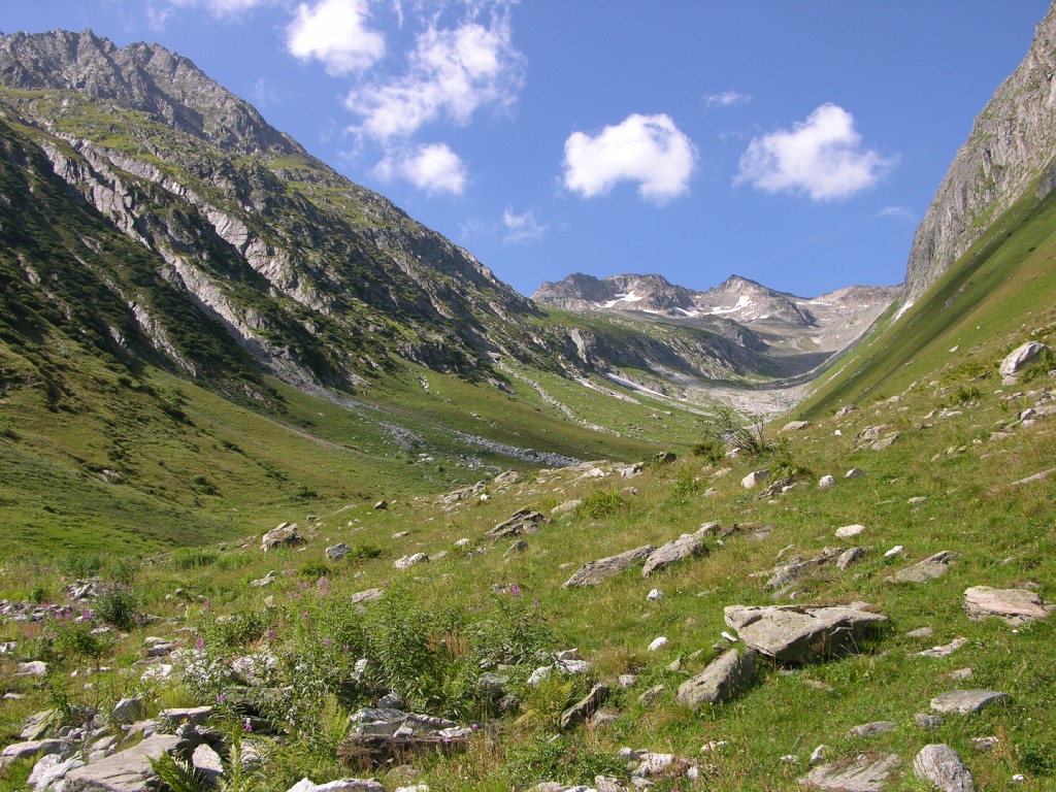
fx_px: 1068
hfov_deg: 52.6
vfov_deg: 40.7
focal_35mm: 35
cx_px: 528
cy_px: 396
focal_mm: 8.9
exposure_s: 1/234
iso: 50
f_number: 5
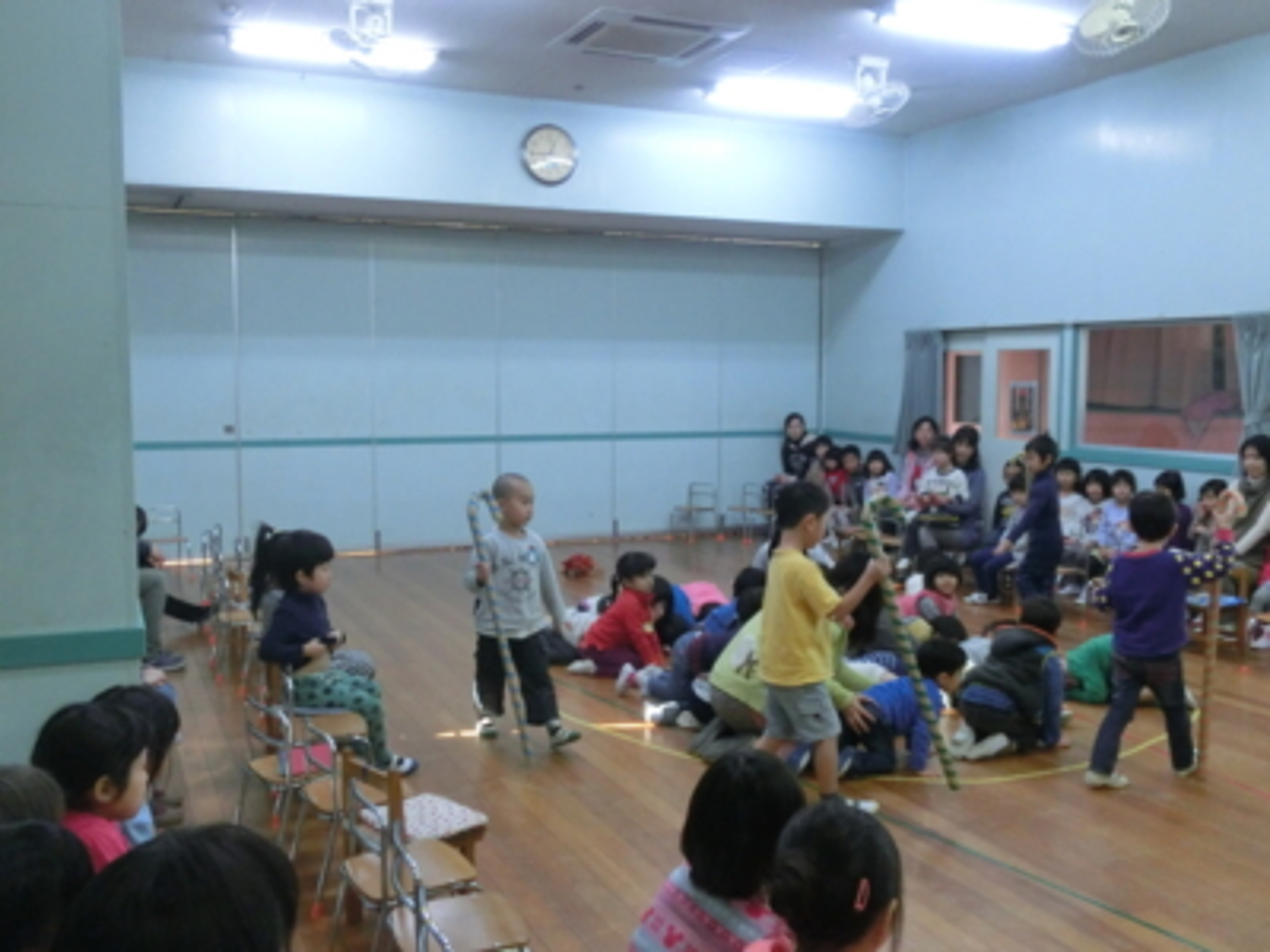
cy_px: 476
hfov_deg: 55.4
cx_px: 635
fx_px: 1211
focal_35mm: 33
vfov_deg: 42.9
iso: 640
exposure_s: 1/125
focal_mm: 5.93
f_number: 3.7
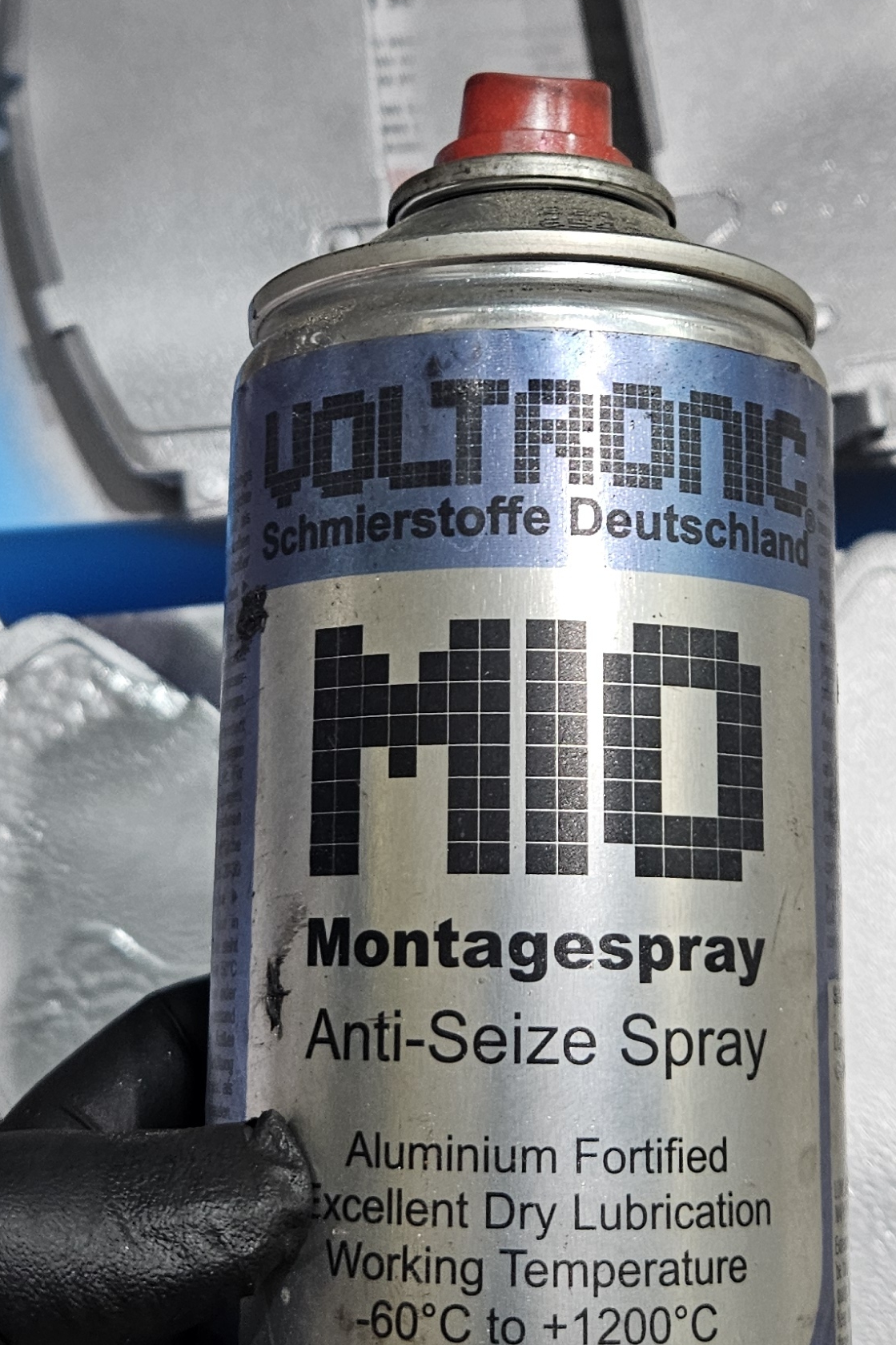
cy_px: 552
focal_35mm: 57
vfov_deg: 35.0
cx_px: 447
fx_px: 2128
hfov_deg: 23.8
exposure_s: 1/120
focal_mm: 5.4
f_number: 1.8
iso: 160
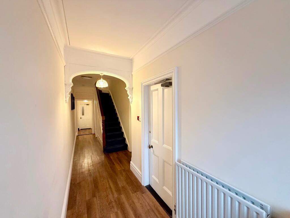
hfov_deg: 102.1
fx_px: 117
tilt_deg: -1.7
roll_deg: +0.6
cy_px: 109
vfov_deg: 85.7
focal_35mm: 14
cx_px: 145
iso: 320
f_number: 2.2
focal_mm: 2.22
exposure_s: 1/50
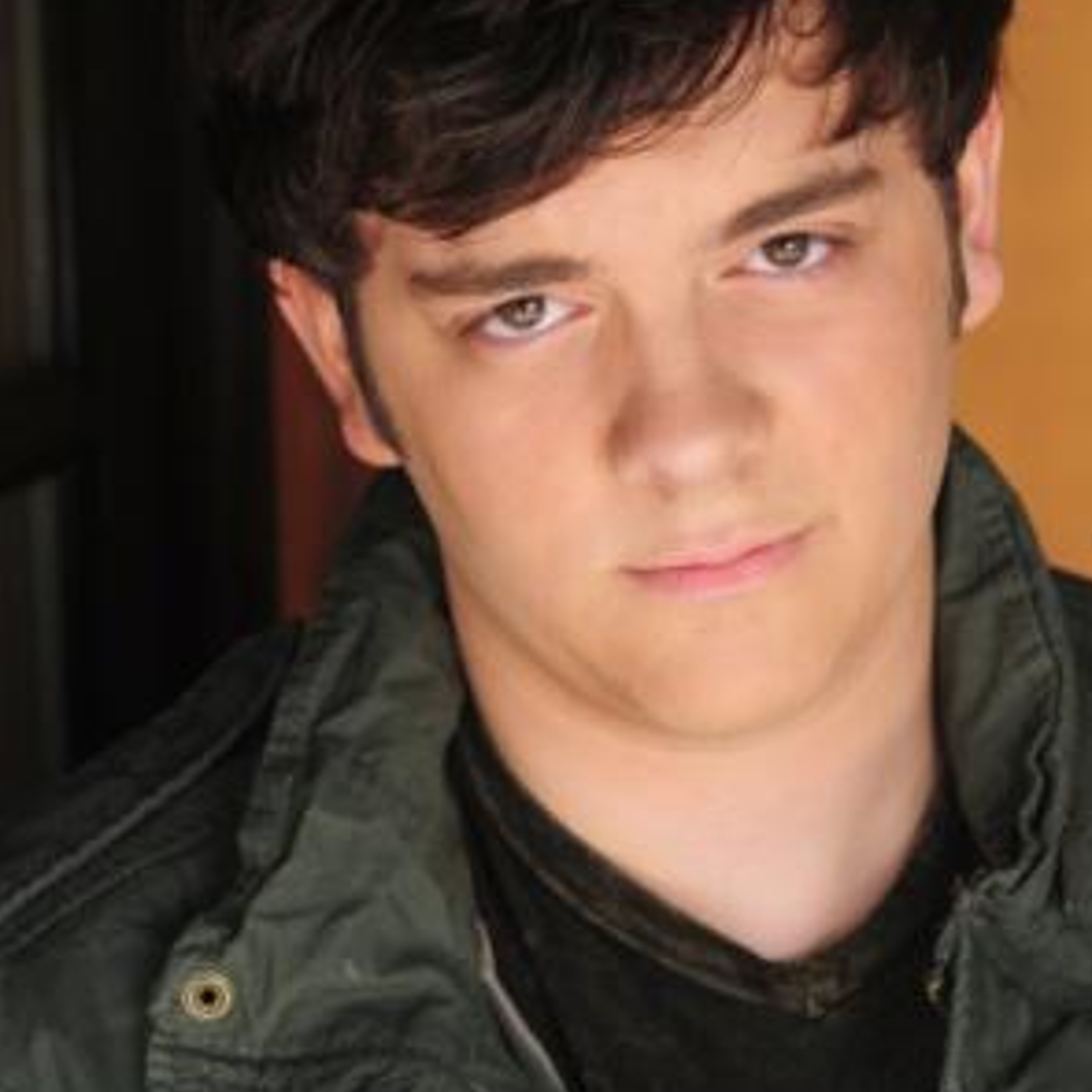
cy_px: 603
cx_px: 548
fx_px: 5876
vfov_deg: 10.6
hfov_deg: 10.6
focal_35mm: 165
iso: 500
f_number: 5
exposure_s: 1/250
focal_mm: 85
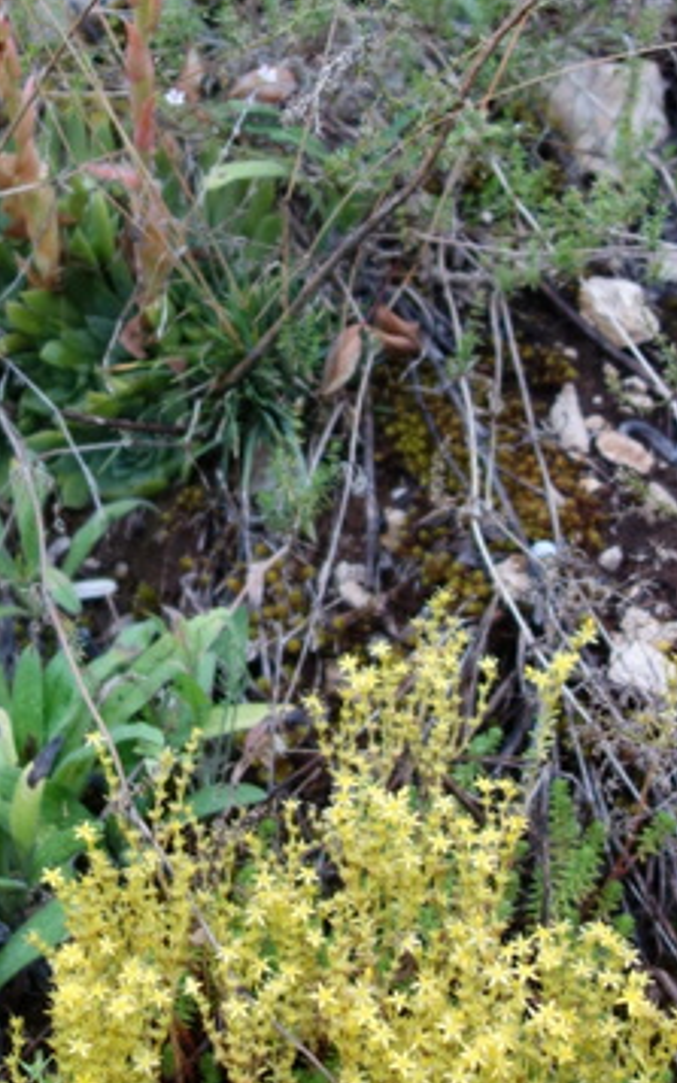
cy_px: 461
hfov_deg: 20.1
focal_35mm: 64
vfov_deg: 31.9
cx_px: 140
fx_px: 1890
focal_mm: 10.4
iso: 320
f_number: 1.8
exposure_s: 1/30
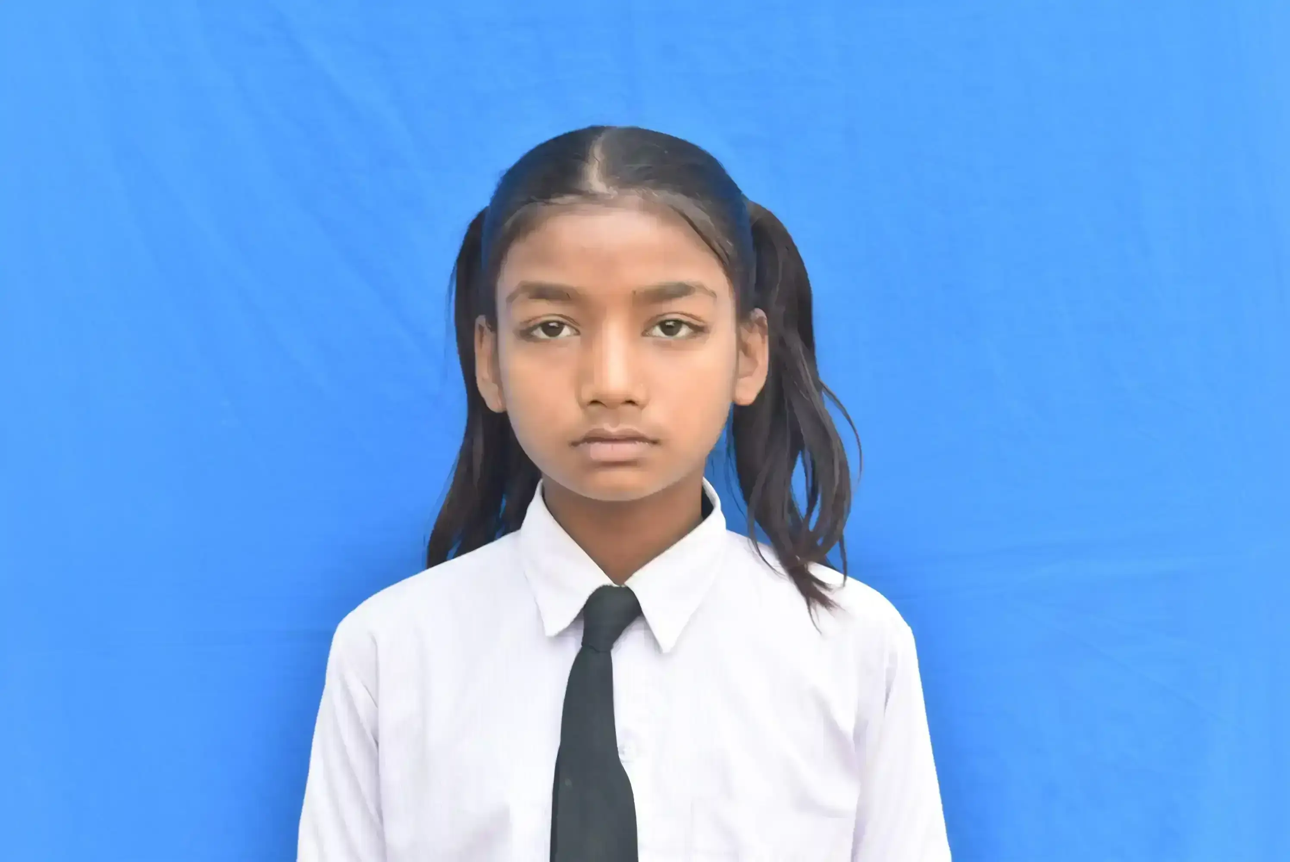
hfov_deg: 28.1
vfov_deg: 19.0
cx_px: 645
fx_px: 2582
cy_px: 431
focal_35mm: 72
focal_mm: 48
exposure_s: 1/60
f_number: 8
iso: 500
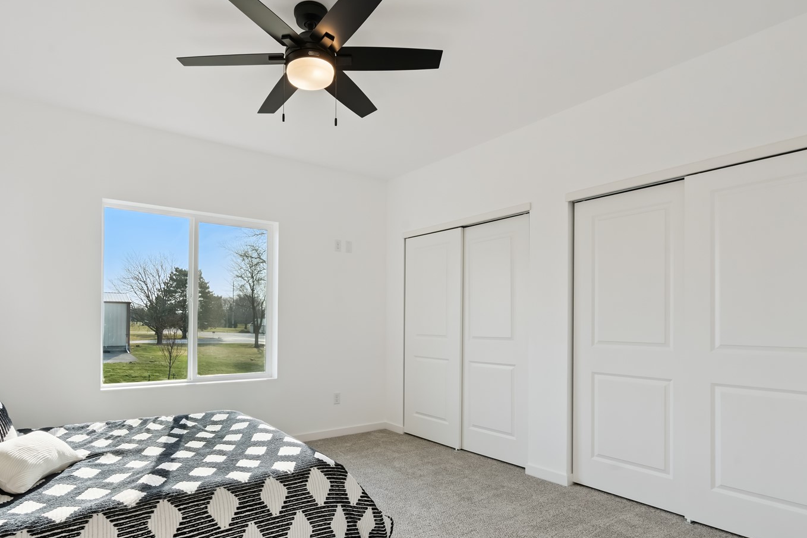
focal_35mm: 20
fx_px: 448
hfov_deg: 83.5
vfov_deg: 61.4
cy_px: 320
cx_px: 347
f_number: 9
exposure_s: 1/125
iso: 400
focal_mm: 16
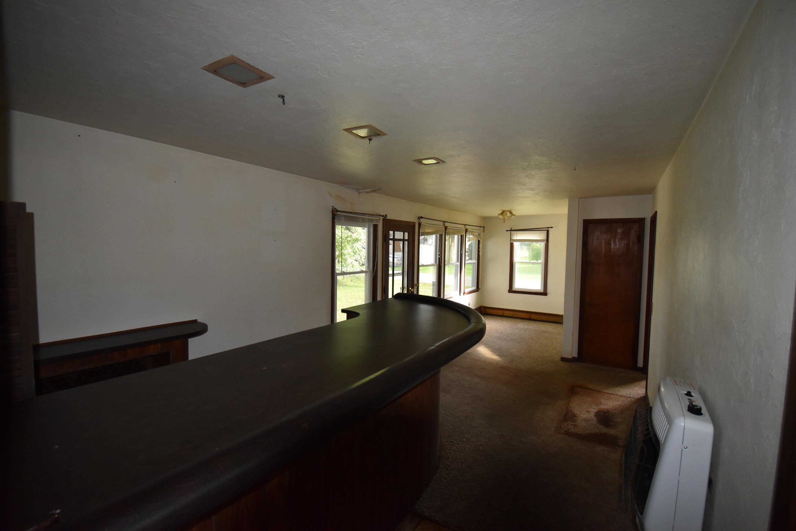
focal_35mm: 15
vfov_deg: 77.3
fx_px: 332
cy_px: 266
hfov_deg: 100.4
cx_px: 398
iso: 800
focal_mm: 10
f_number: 4.5
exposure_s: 1/125
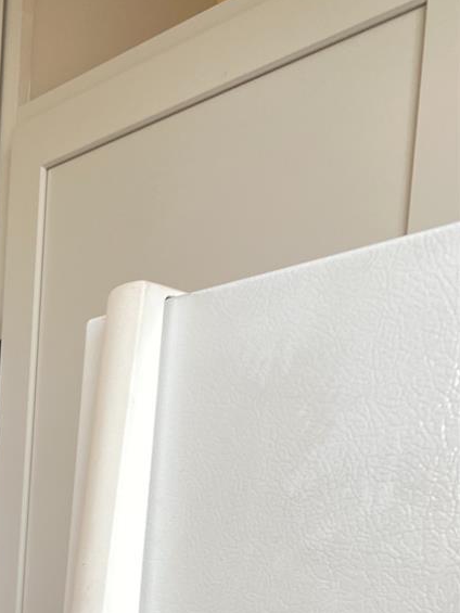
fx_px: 1222
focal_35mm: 69
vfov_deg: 24.6
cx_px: -149
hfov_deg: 19.5
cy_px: 790
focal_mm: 4.25
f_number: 1.8
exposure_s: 1/120
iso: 32
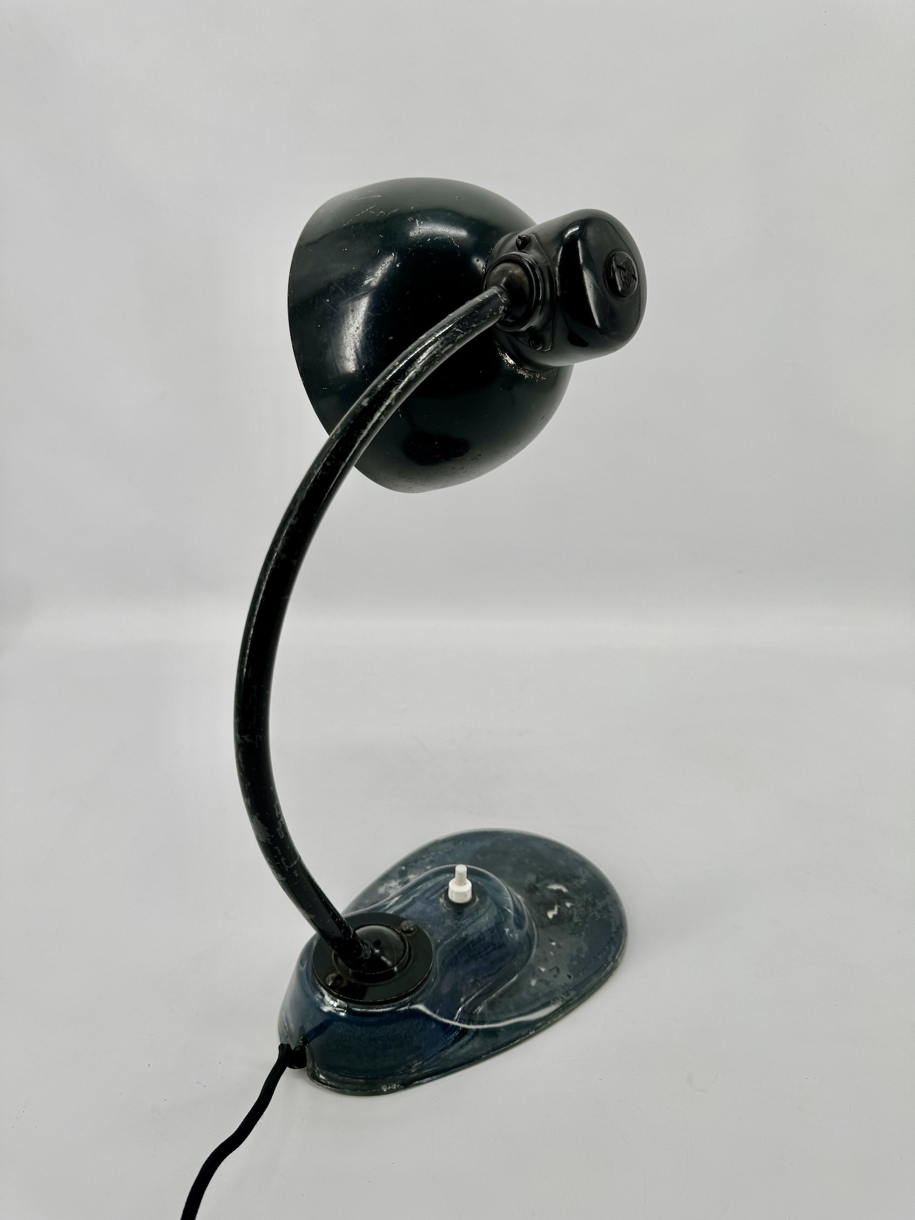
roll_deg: -1.3
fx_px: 846
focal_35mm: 24
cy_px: 610
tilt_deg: -21.7
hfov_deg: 56.8
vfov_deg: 71.6
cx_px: 458
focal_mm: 6.86
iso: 80
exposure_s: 1/1151
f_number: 1.78
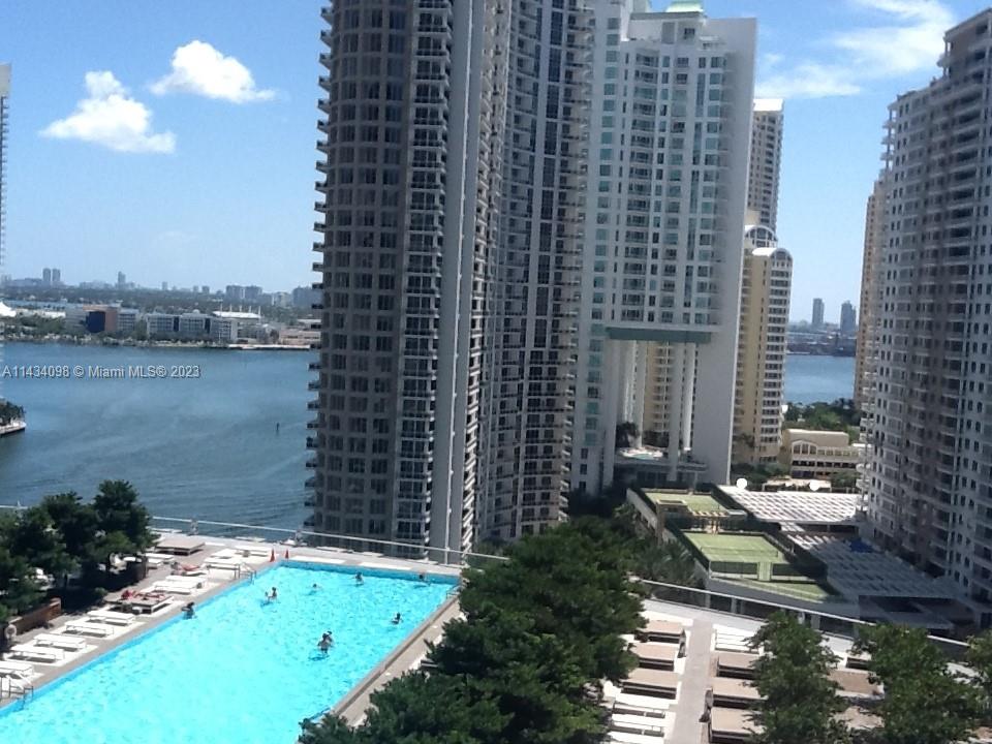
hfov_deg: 56.8
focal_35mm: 32
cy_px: 372
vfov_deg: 44.2
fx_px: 917
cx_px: 496
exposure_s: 1/1215
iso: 80
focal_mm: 2.03
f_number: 2.4
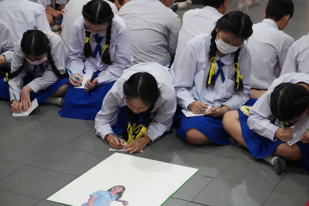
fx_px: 644
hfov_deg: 27.0
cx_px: 154
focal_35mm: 75
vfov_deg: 18.2
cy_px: 103
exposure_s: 1/160
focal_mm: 50
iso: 5000
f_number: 5.6
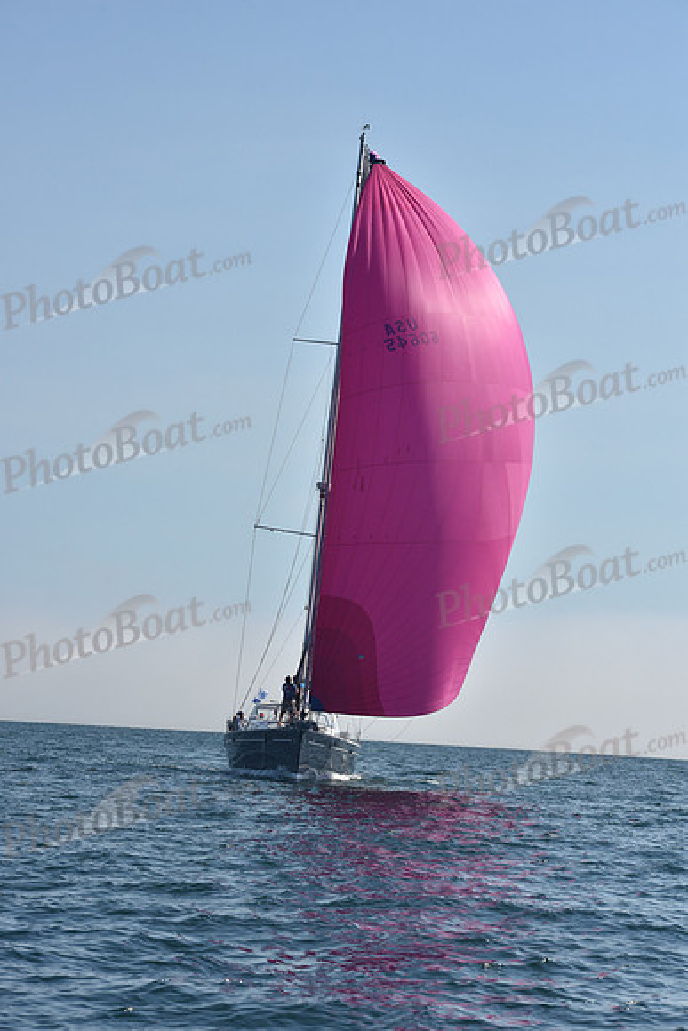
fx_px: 2922
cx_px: 344
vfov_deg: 20.0
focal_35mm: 102
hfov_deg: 13.4
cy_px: 516
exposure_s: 1/1250
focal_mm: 102
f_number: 10
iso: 320
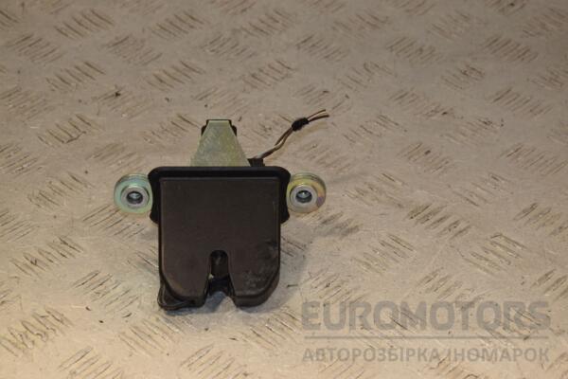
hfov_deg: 19.5
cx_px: 284
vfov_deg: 13.0
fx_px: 1657
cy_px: 190
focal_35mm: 105
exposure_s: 1/200
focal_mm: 70
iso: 800
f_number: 8
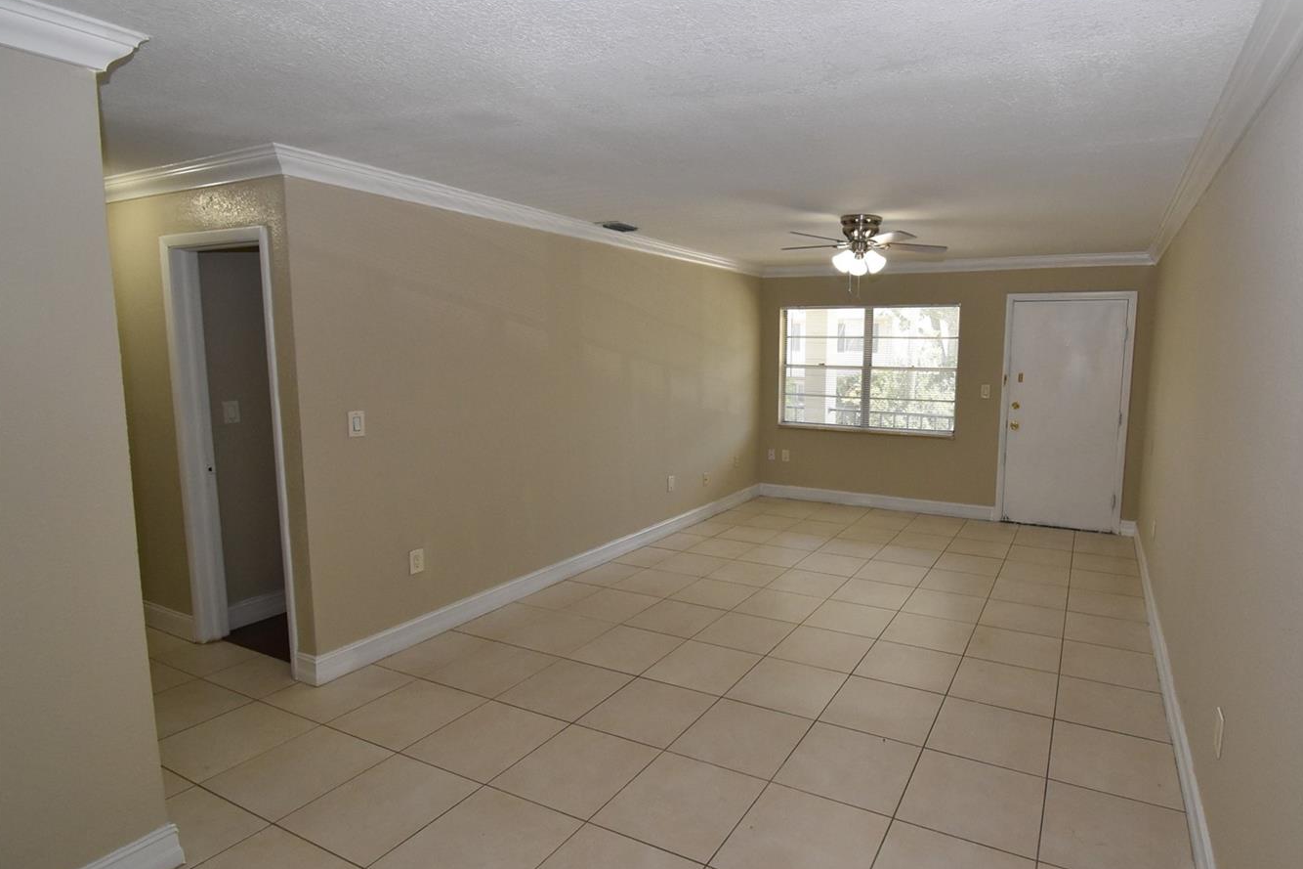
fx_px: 651
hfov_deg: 89.0
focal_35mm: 18
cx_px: 775
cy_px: 431
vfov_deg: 67.4
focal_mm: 10
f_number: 8
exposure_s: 1/160
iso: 1600
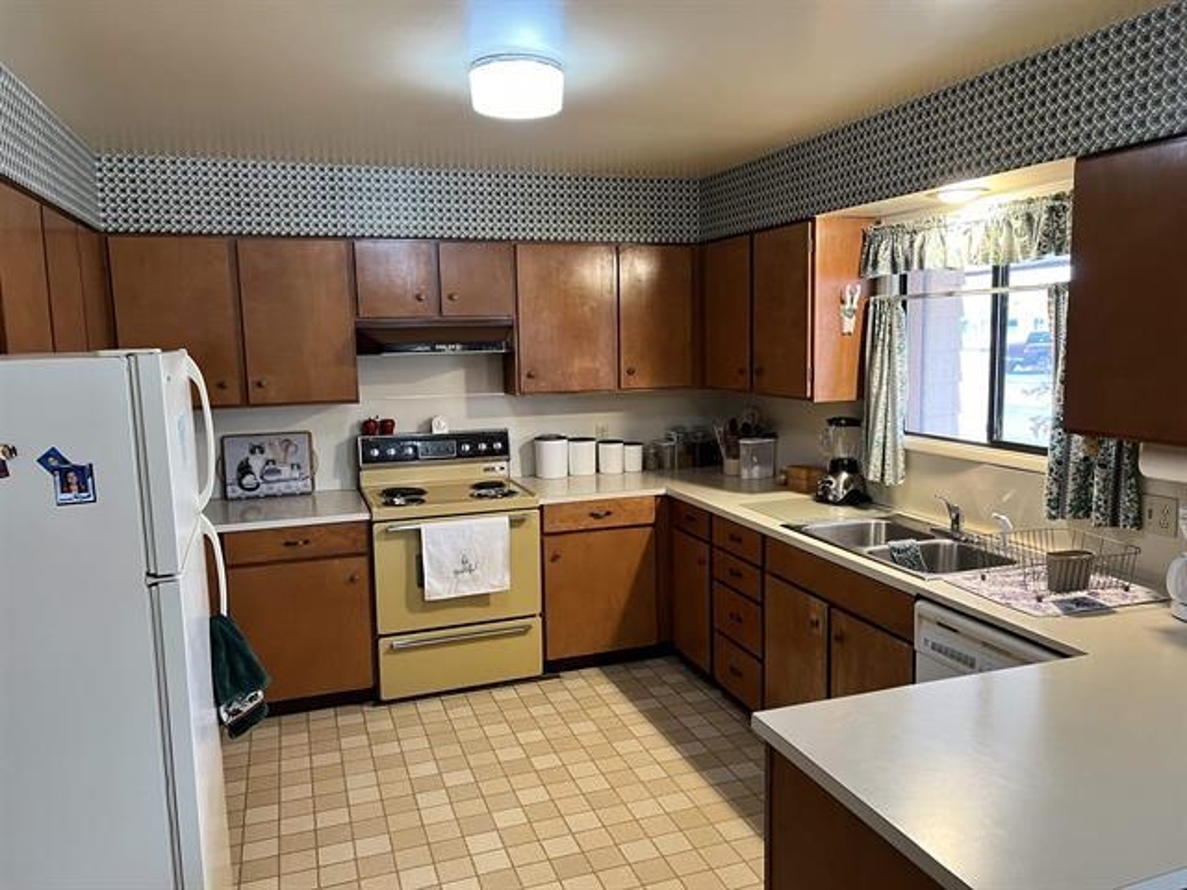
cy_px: 445
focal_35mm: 26
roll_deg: +1.3
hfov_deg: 67.3
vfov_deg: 53.1
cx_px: 594
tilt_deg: -7.2
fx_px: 892
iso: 125
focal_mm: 5.7
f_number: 1.5
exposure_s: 1/60
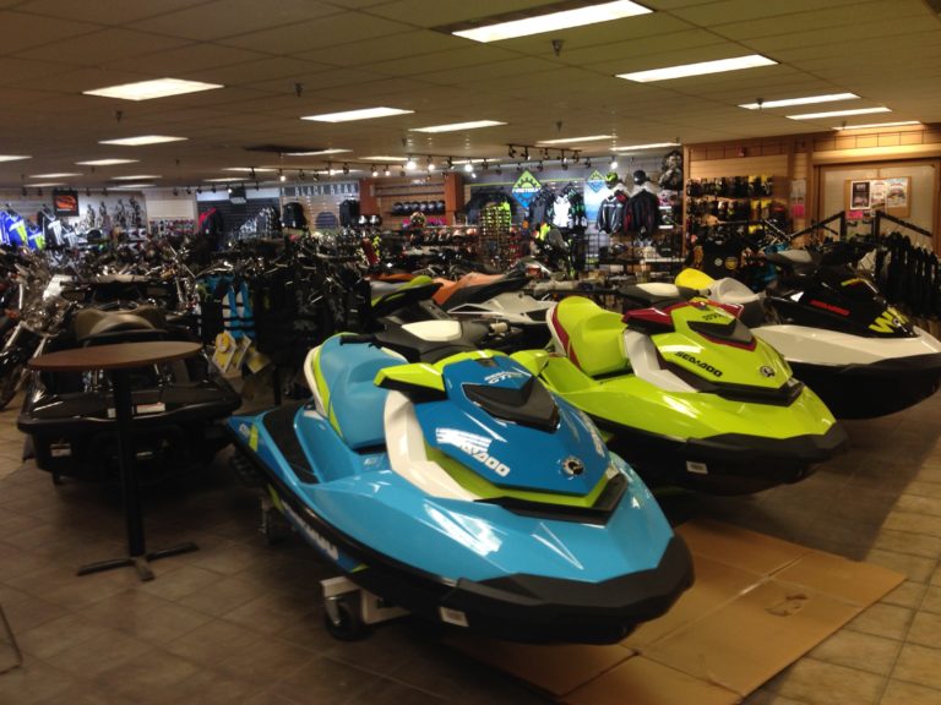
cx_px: 470
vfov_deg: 42.9
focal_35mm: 33
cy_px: 352
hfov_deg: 55.4
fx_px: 897
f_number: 2.4
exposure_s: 1/20
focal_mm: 4.12
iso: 64
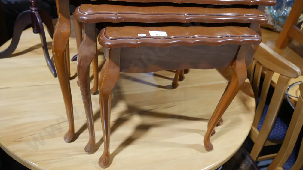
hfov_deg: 62.6
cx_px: 152
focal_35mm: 31
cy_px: 56
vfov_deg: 37.4
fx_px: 249
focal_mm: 14
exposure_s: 1/60
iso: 500
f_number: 3.5
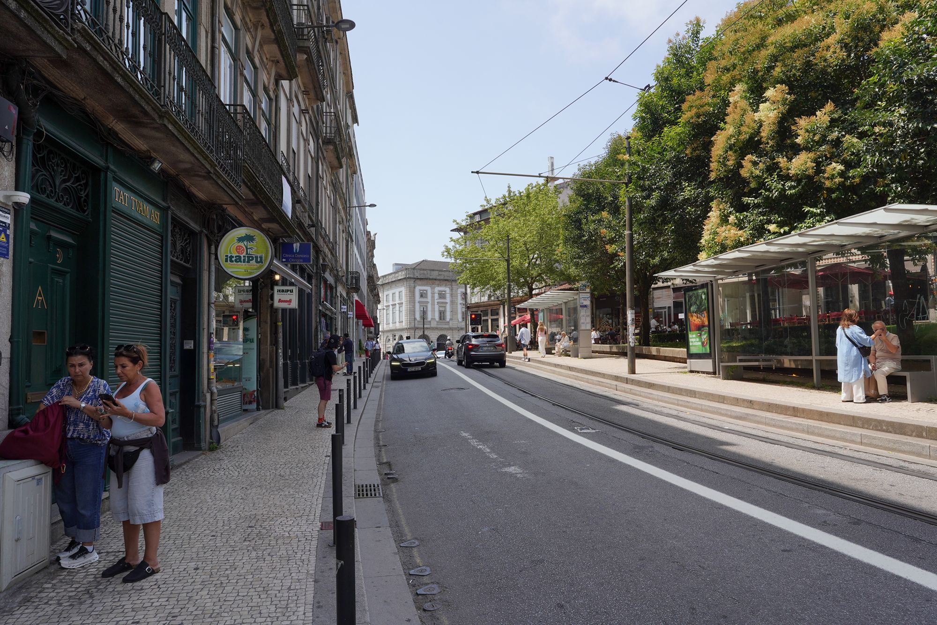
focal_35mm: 24
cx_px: 468
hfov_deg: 73.7
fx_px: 625
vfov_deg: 53.1
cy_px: 312
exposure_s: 1/100
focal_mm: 24
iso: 100
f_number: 13
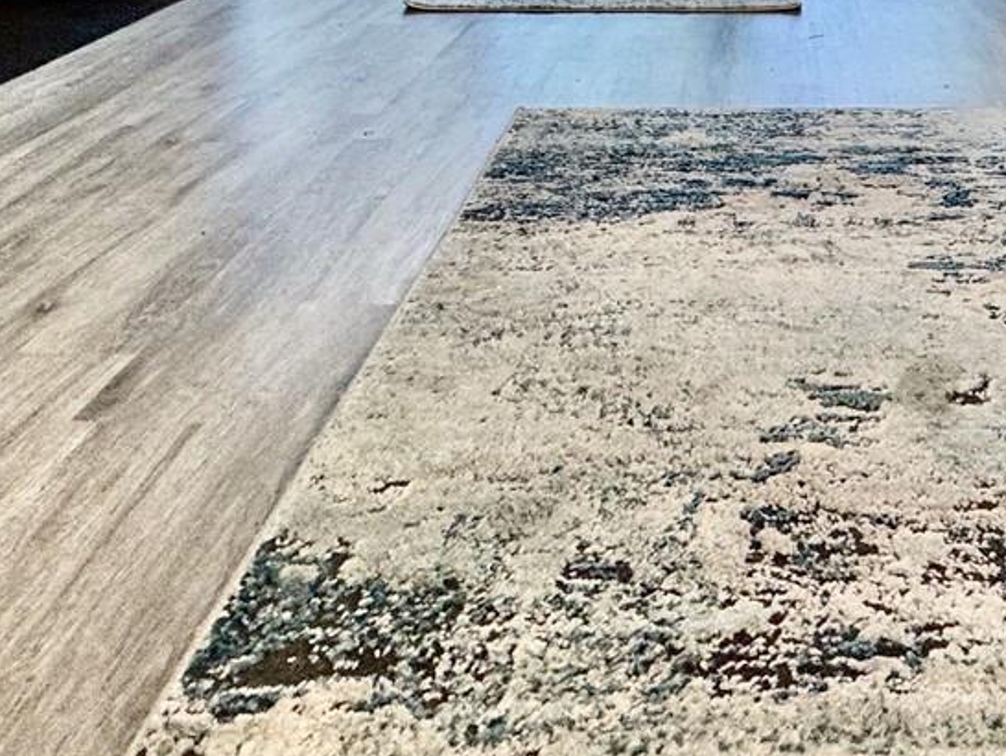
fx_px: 1192
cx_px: 750
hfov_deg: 44.3
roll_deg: +1.1
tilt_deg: -4.6
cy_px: -186
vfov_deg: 29.4
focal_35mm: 41
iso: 160
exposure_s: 1/60
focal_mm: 2.22
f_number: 2.2
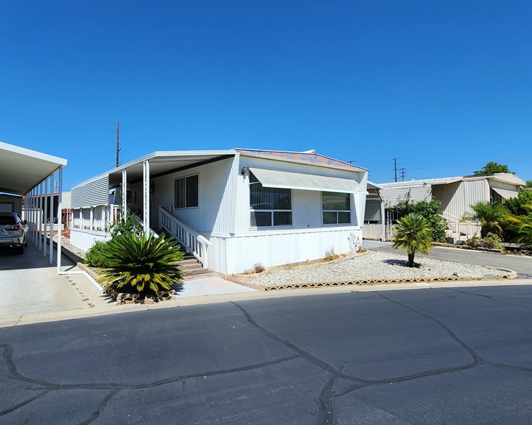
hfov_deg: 86.3
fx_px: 283
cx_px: 248
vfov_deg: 73.7
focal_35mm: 18
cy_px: 206
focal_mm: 2.2
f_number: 2.2
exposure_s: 1/2456
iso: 50
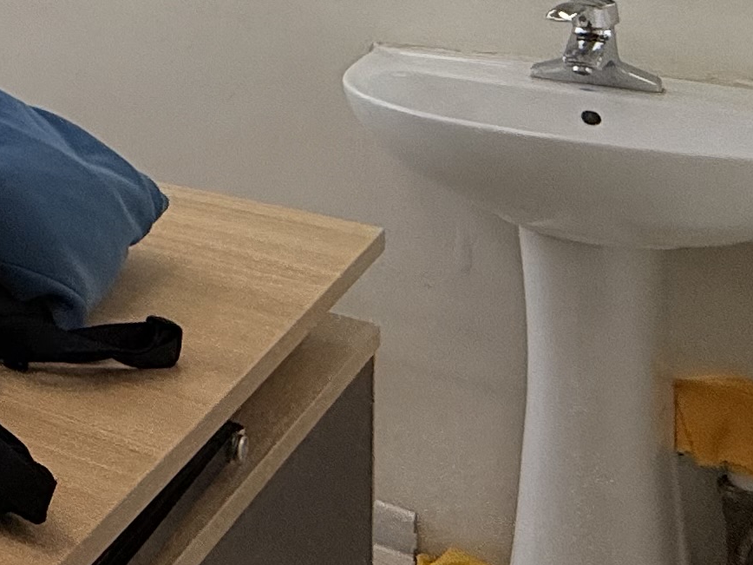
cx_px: -544
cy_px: -243
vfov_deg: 20.0
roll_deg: +0.0
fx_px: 1414
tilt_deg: -0.1
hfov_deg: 21.5
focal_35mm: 65
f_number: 2.2
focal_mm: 2.22
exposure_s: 1/370
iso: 50
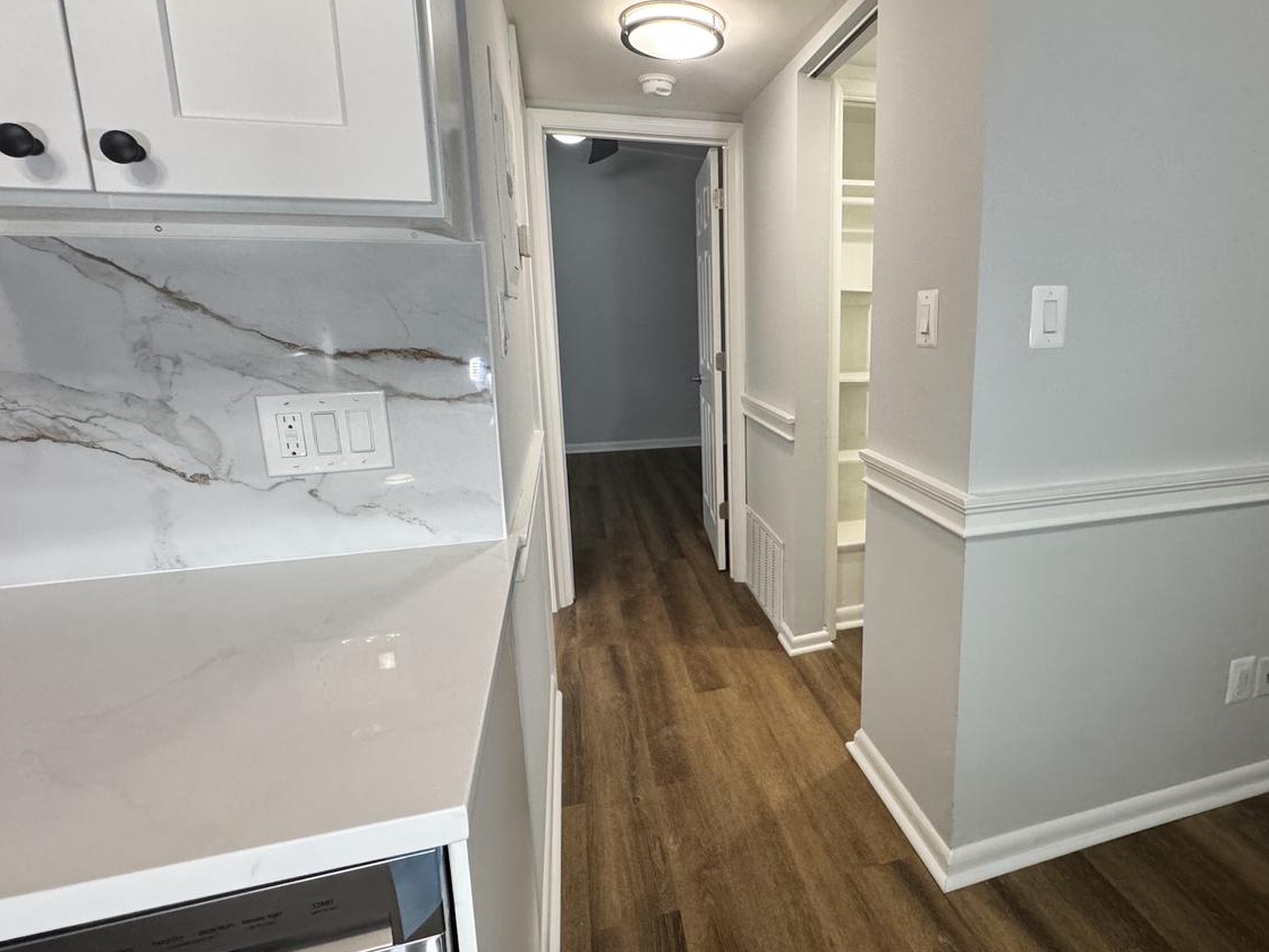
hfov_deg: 86.7
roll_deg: +0.1
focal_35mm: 18
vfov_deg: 71.4
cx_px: 758
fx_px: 660
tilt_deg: -10.3
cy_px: 424
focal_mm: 2.22
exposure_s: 1/100
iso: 320
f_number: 2.2
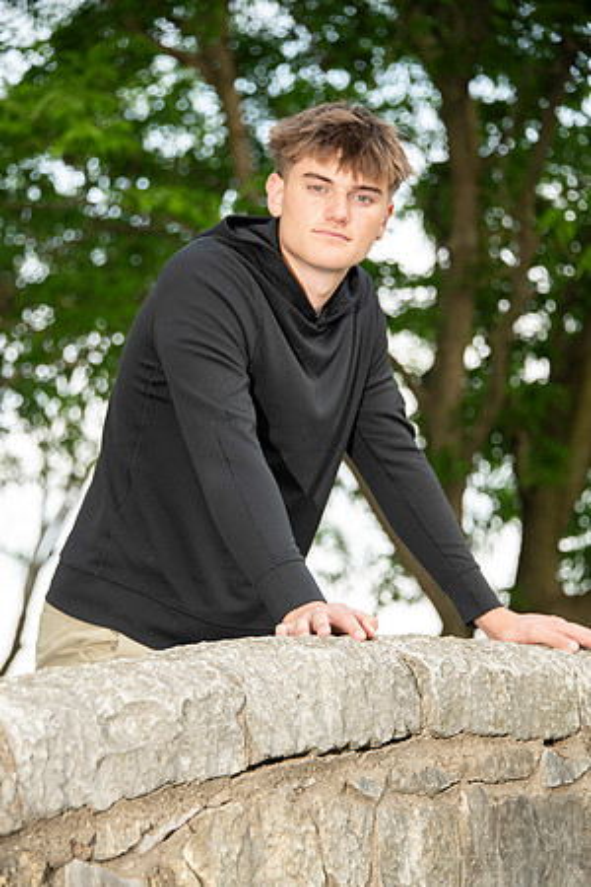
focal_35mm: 135
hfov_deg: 10.2
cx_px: 296
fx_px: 3324
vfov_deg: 15.2
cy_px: 444
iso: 500
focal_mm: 135
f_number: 5.6
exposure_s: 1/160
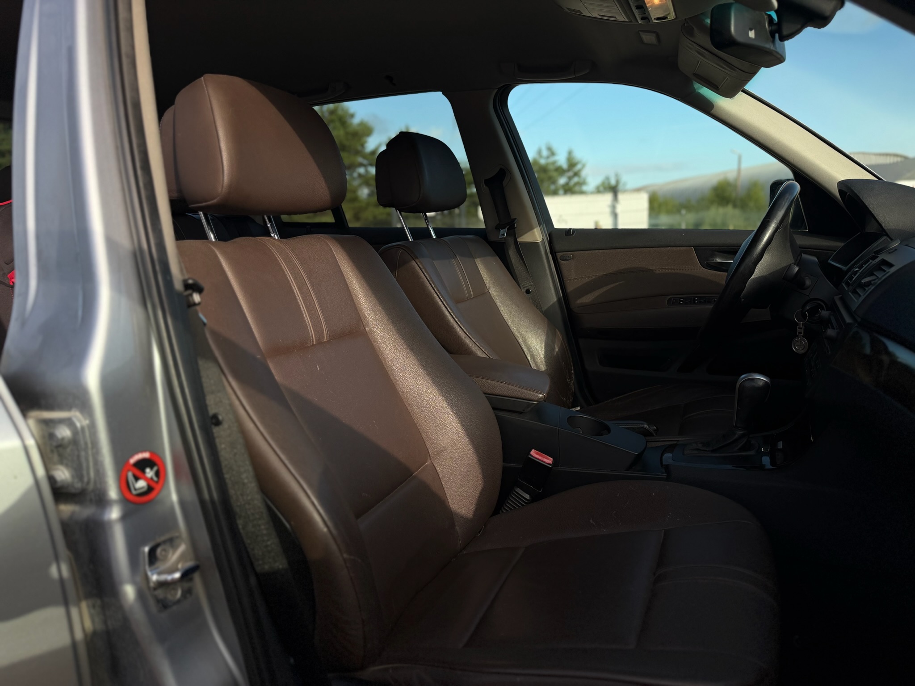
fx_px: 634
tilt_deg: -9.4
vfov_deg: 56.8
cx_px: 458
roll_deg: +3.5
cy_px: 343
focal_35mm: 24
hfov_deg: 71.6
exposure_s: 1/2611
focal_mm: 6.76
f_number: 1.78
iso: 100
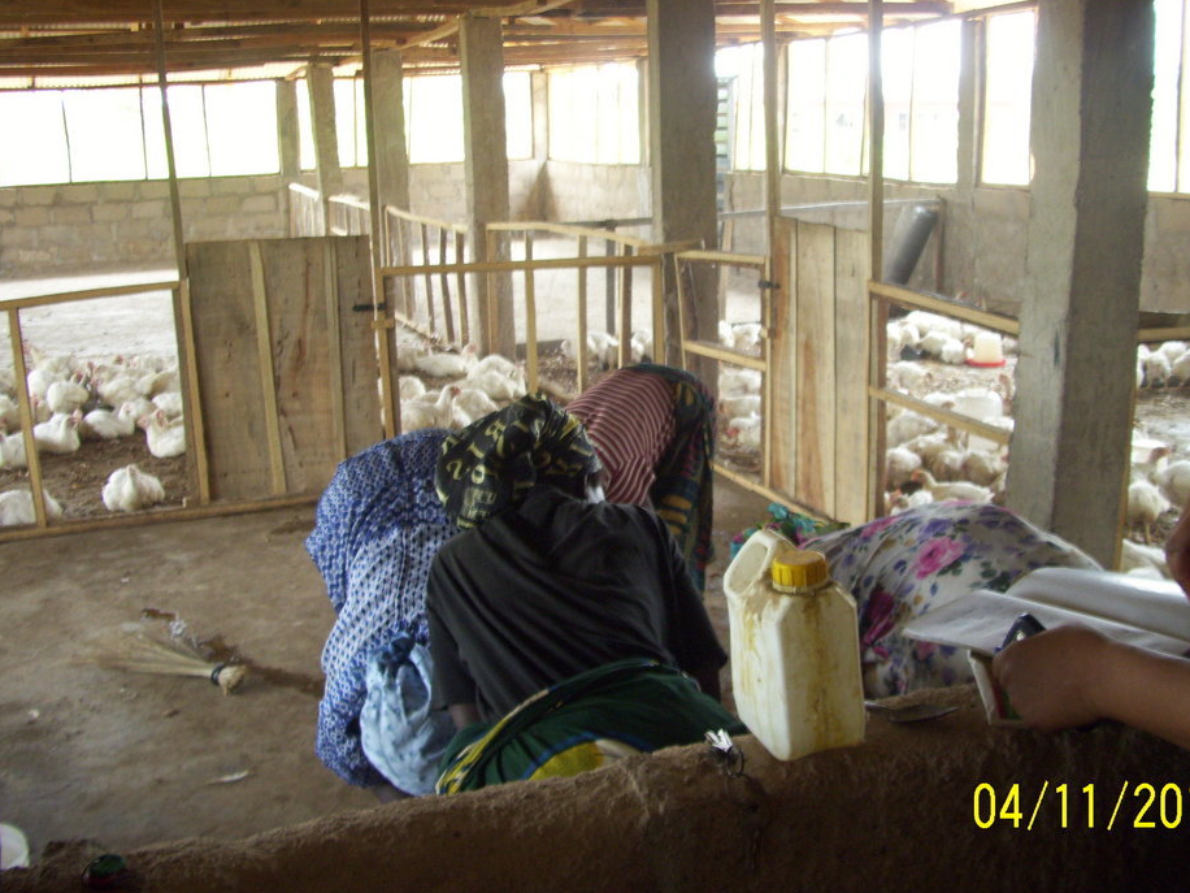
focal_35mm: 38
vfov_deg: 37.7
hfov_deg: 48.9
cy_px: 432
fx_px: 1306
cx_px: 639
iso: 125
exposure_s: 1/40
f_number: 2.9
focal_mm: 5.7
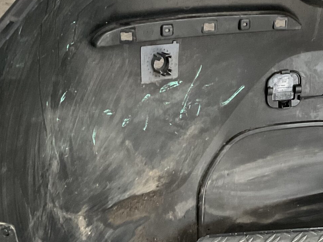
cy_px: 124
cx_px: 298
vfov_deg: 19.1
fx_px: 718
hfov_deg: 24.5
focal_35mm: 77
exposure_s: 1/50
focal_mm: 3
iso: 200
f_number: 1.8
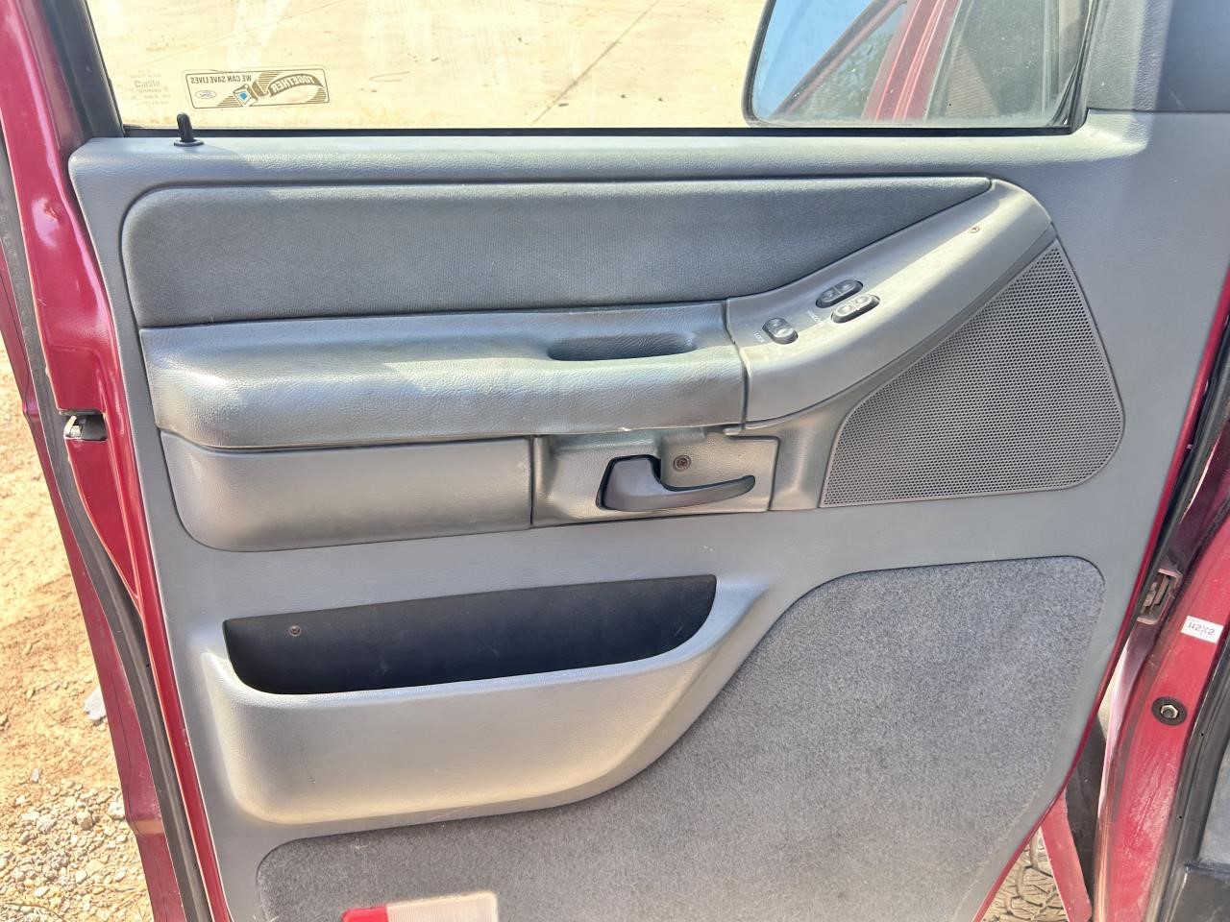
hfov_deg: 67.3
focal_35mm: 26
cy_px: 461
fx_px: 924
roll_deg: +0.0
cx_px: 615
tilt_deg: -32.8
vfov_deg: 53.1
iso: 50
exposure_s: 1/265
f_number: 1.5
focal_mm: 5.7
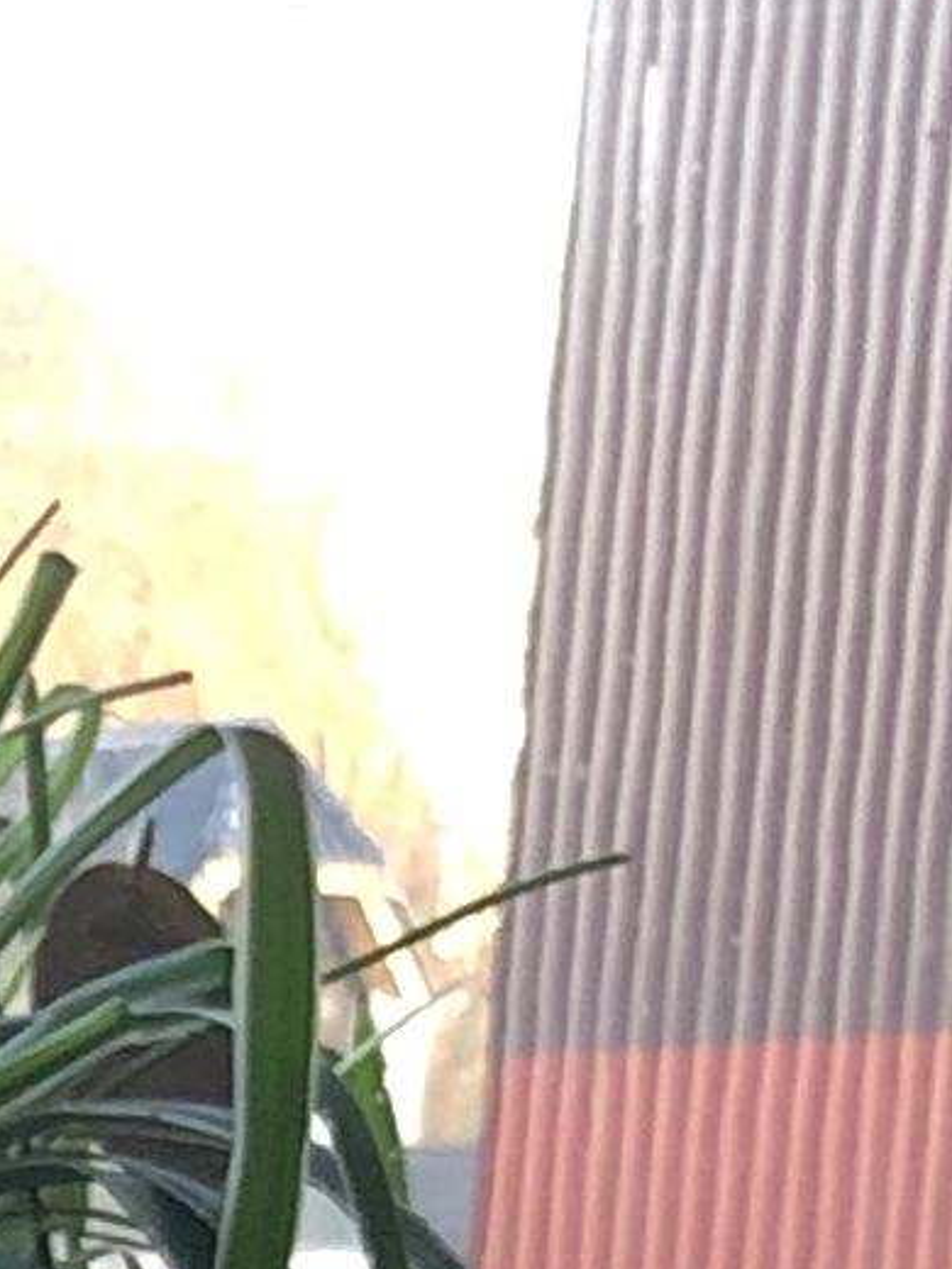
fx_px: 7957
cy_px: 3168
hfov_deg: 6.3
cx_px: -1821
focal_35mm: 217
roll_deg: -1.6
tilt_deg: -10.3
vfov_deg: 8.3
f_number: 1.8
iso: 40
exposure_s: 1/17
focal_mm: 4
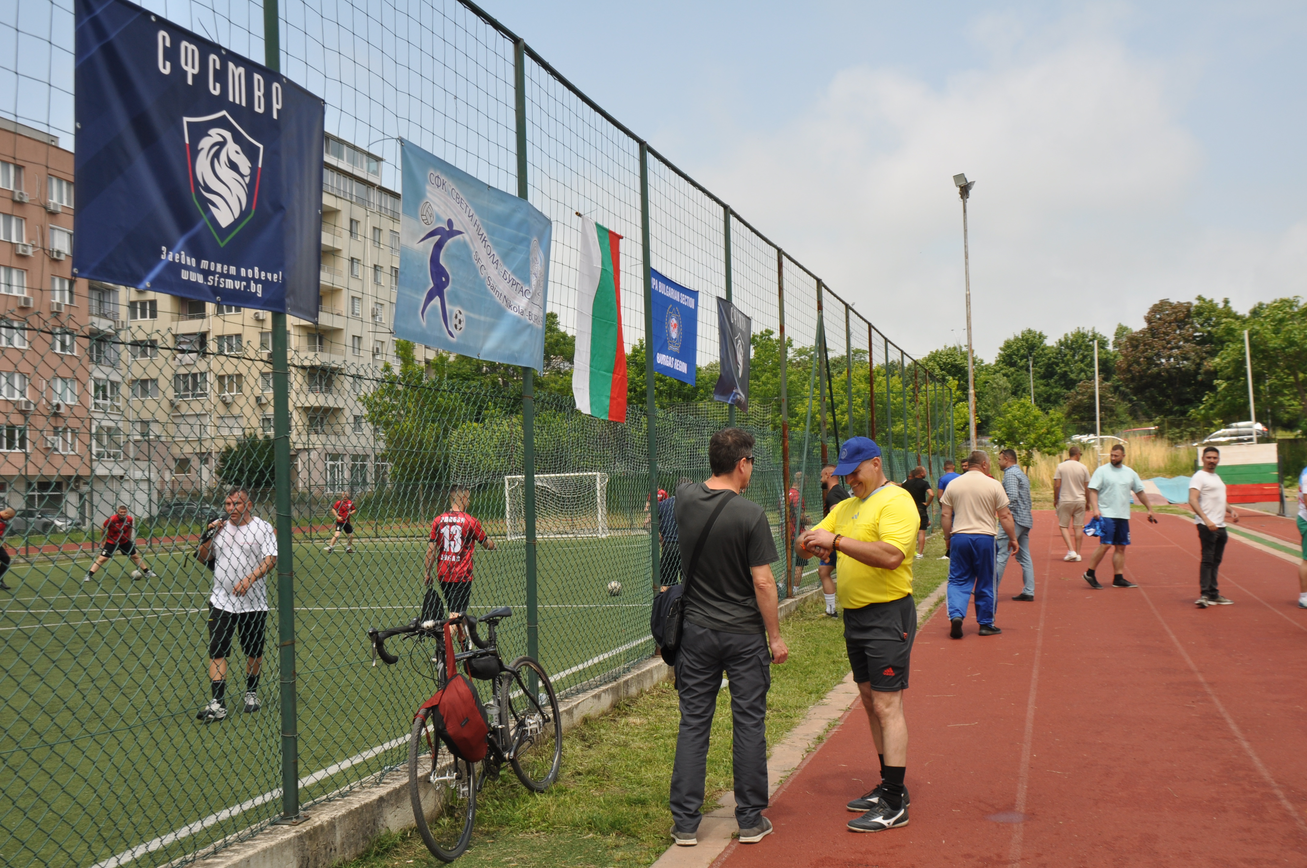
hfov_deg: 53.2
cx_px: 654
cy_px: 434
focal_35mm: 36
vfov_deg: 36.8
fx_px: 1305
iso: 200
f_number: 10
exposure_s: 1/200
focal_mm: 24
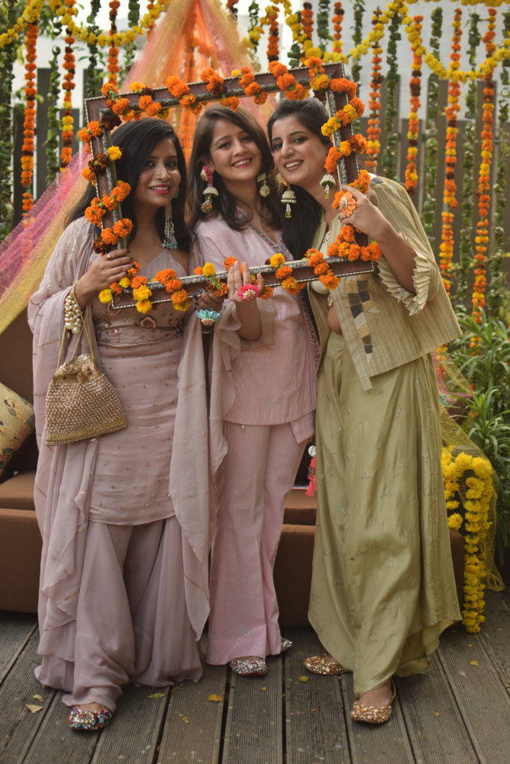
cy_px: 382
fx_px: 1115
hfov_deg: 25.8
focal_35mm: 52
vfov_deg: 37.8
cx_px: 255
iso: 100
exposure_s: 1/400
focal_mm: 35
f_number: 1.8
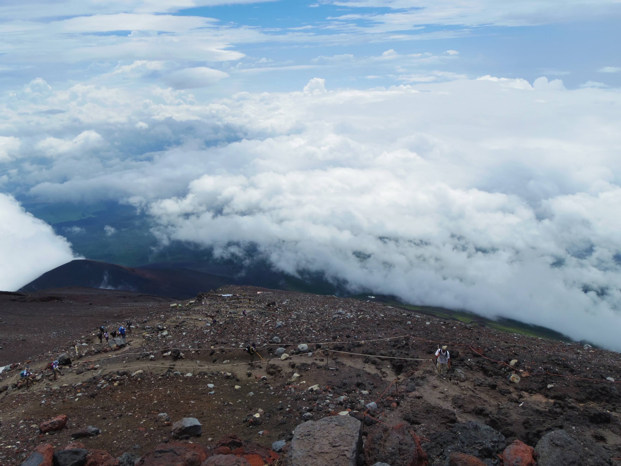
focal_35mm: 27
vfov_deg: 51.4
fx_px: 484
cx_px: 310
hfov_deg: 65.3
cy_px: 233
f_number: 5
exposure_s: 1/1250
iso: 100
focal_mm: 5
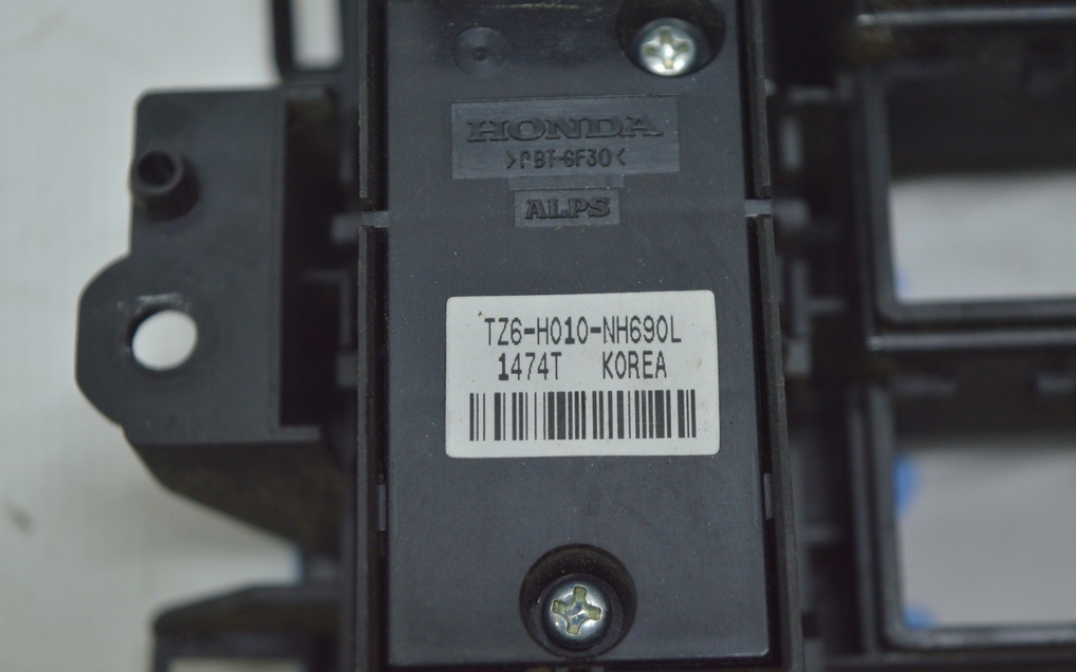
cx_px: 537
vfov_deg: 15.4
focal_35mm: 85
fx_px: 2478
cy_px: 329
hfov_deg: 24.5
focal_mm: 55
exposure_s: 1/60
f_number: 5.6
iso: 400
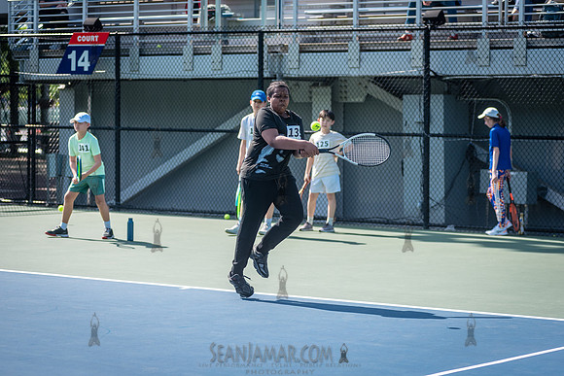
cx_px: 282
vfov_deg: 11.8
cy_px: 188
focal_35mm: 116
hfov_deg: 17.6
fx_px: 1824
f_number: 3.5
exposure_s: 1/1250
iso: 200
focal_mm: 112
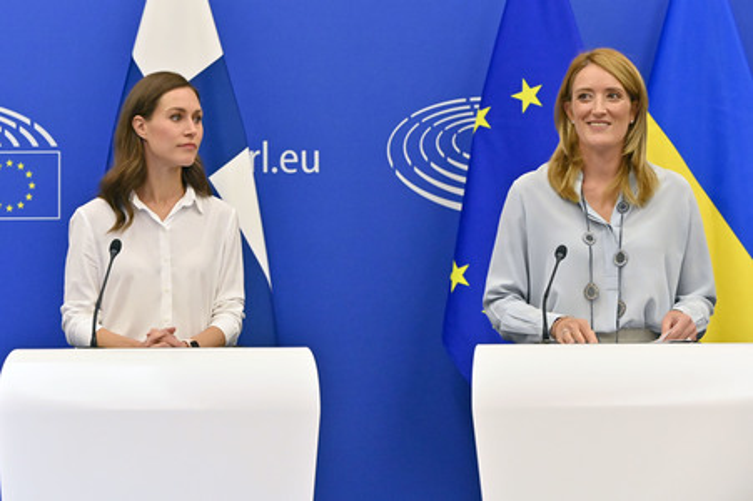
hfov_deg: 23.7
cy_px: 250
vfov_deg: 15.9
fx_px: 1797
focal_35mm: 86
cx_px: 376
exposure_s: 1/640
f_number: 5
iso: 8000
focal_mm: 86
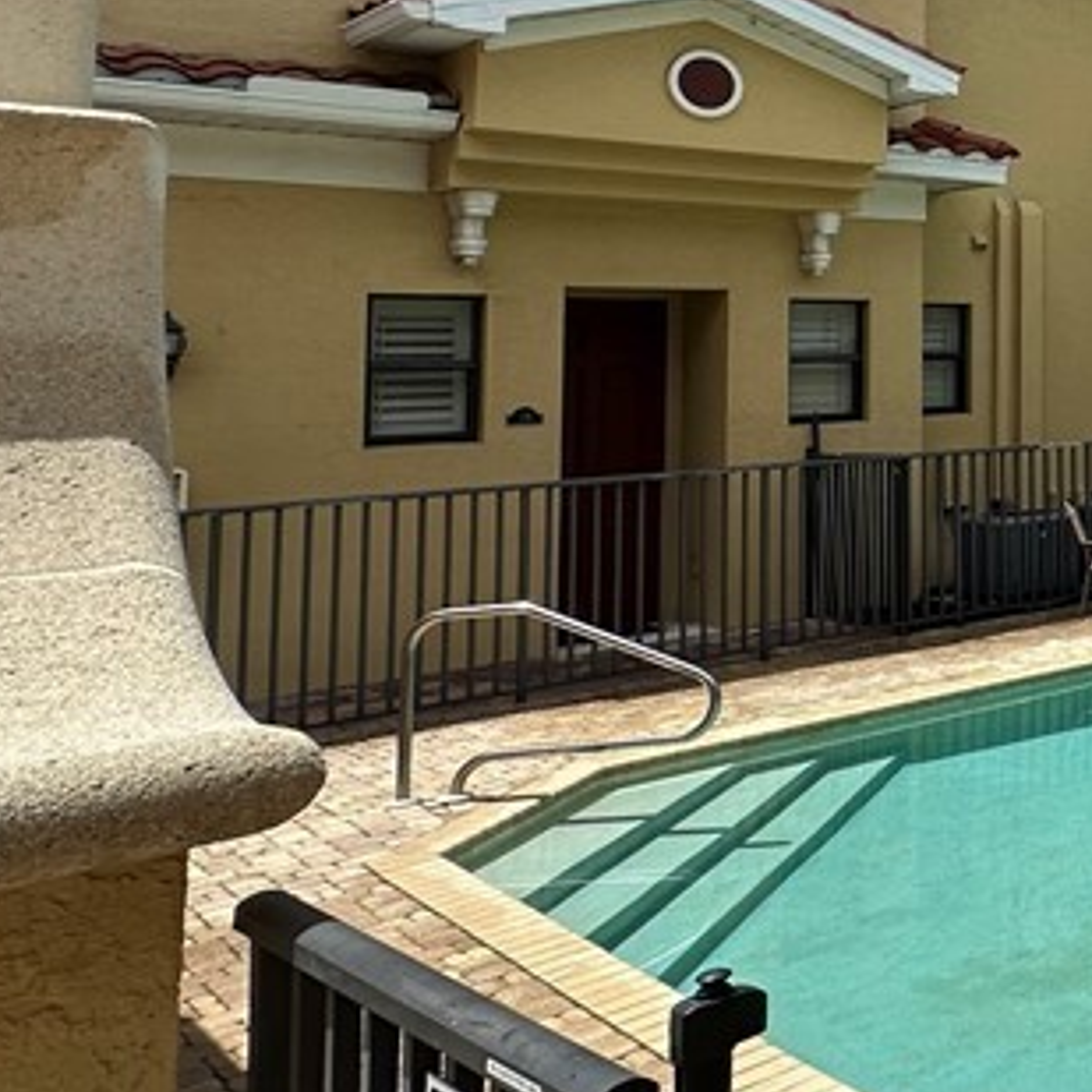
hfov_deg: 27.6
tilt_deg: +3.7
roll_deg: +0.1
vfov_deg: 39.6
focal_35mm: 41
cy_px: 254
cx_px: 1647
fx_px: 1463
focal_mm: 2.22
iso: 40
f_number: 2.2
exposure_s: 1/1825
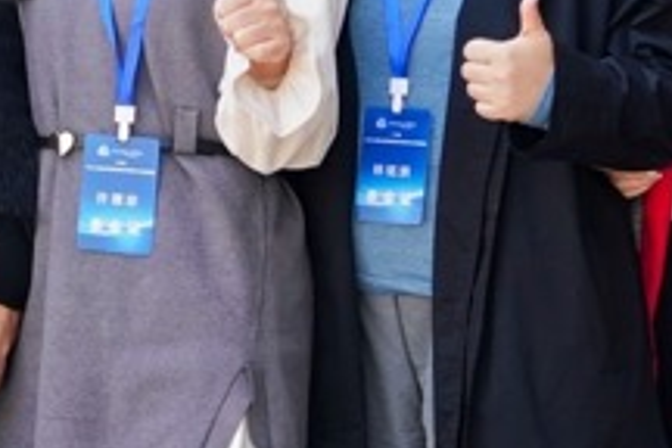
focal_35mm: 189
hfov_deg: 10.6
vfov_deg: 7.2
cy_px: -93
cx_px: -224
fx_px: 3534
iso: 200
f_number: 4
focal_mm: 31.9
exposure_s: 1/161
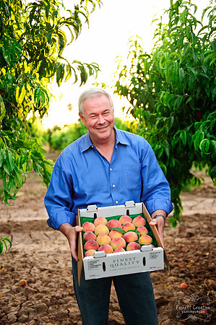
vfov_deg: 44.5
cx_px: 108
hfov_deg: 30.4
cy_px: 162
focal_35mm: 44
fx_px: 397
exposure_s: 1/125
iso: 200
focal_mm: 44
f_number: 2.8
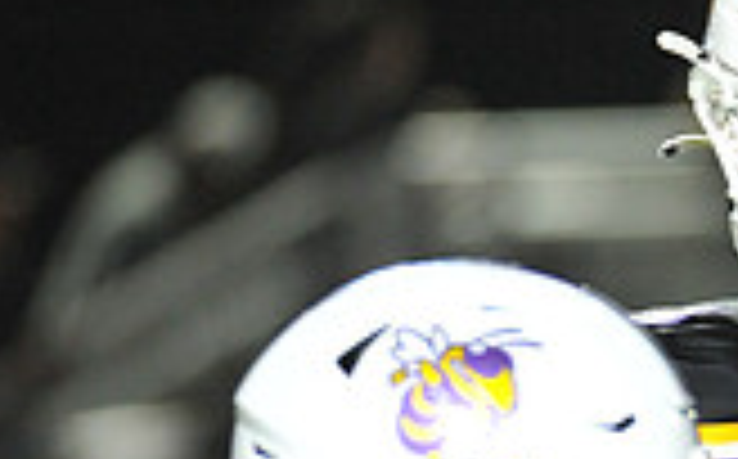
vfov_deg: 0.9
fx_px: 30470
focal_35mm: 1517
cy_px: 486
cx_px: 1179
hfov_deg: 1.4
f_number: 6
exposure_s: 1/200
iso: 4000
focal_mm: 420
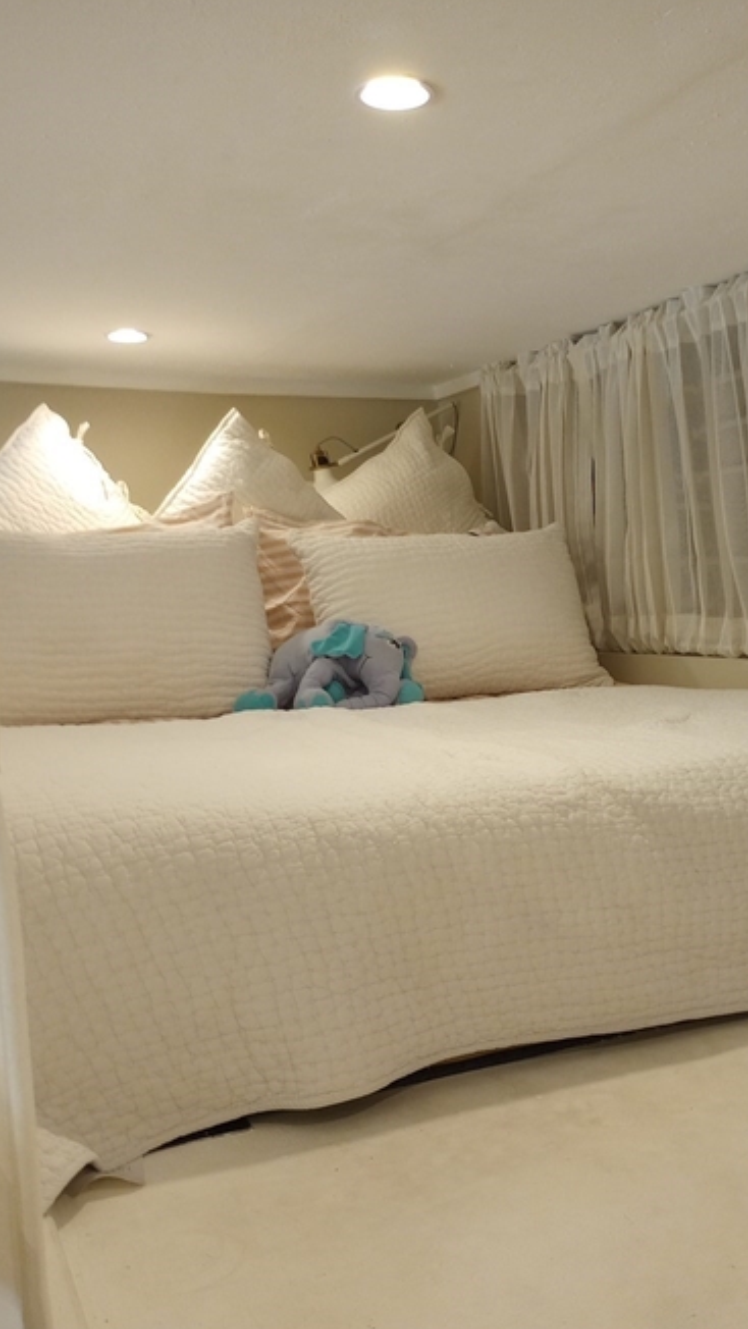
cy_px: 756
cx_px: 516
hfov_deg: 32.5
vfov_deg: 55.1
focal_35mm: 36
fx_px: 1269
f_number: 1.8
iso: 456
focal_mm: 4.27
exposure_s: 1/40
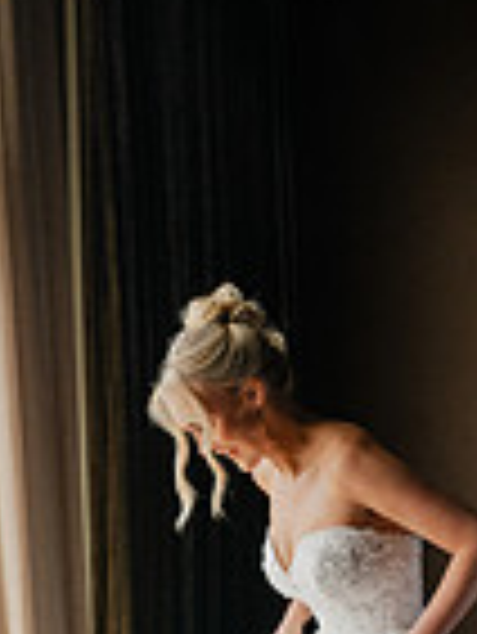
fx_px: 1376
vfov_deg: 24.0
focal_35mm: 75
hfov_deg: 19.7
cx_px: 256
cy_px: 728
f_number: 2.8
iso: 640
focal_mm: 24.5
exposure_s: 1/200
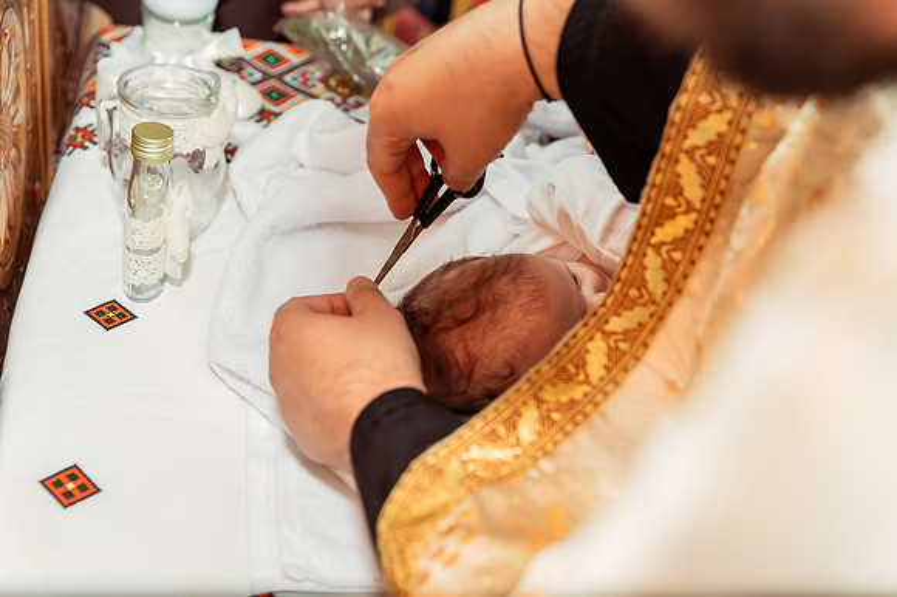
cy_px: 298
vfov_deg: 27.0
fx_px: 1245
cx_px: 448
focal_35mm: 50
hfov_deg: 39.6
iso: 2500
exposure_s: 1/250
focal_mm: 50
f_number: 3.5
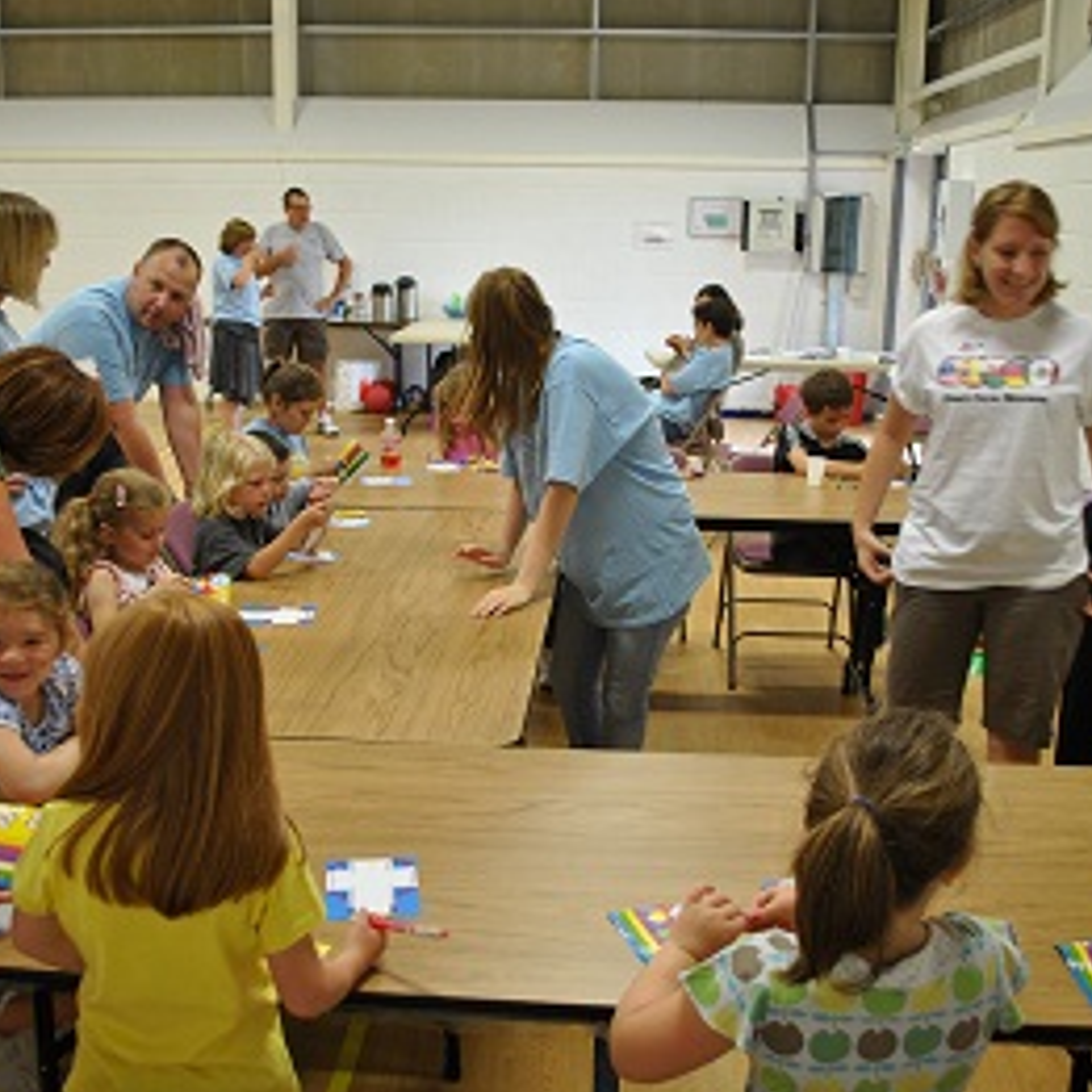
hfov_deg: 42.8
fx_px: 1392
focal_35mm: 39
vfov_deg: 42.8
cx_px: 517
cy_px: 550
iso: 220
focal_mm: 20
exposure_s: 1/30
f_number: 3.8
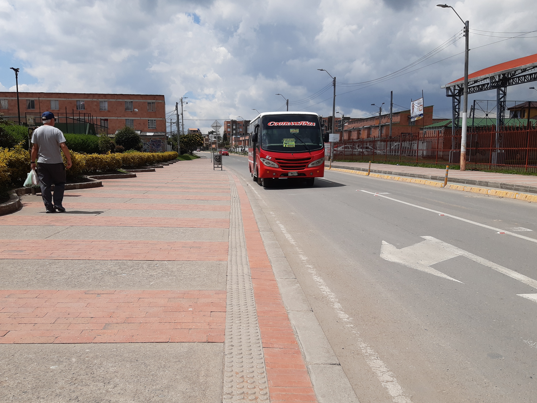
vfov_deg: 46.7
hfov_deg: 59.9
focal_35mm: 30
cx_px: 248
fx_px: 465
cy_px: 220
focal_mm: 3.92
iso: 40
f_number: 1.7
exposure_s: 1/3003
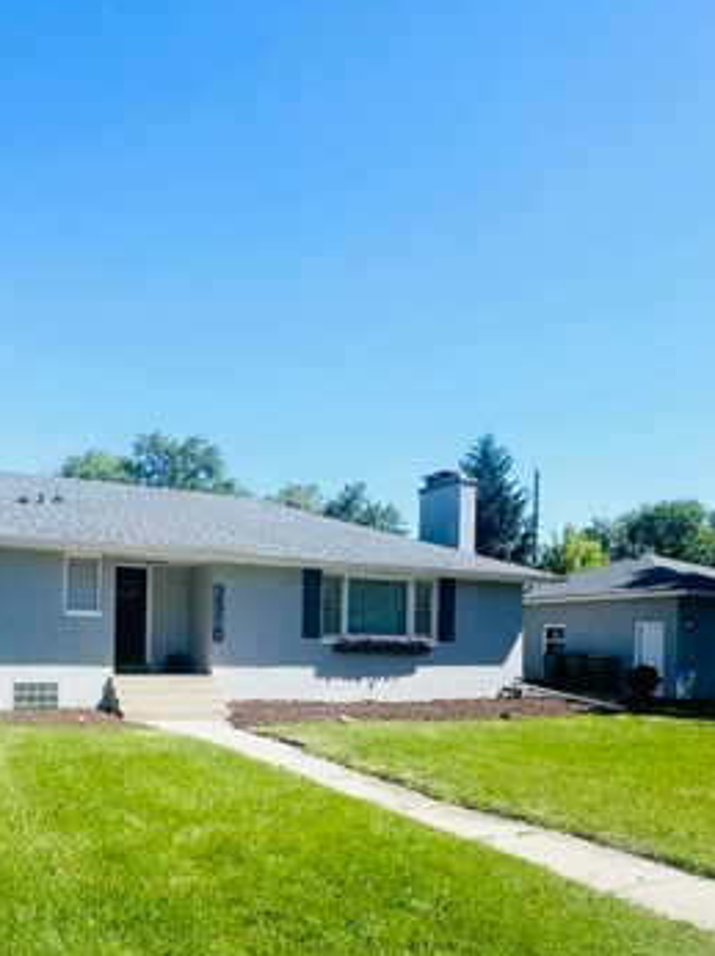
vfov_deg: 63.5
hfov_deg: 50.4
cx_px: 240
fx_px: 745
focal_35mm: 27
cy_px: 648
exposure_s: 1/1453
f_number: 2.2
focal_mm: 2.22
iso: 40
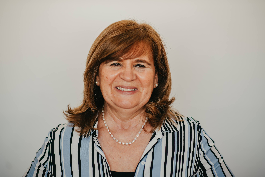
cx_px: 132
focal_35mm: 85
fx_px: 626
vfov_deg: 16.1
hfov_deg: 23.9
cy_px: 88
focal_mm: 85
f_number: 2.5
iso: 200
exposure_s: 1/250
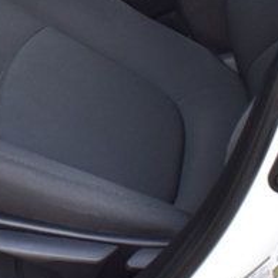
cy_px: -24
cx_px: -135
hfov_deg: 10.1
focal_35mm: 167
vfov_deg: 10.3
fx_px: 1519
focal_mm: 25
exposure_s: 1/25
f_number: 7.1
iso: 400
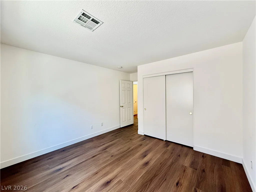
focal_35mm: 14
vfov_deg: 85.7
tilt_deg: -0.1
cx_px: 128
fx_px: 104
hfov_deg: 102.1
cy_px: 96
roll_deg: +0.5
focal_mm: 2.22
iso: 125
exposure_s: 1/99
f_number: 2.2
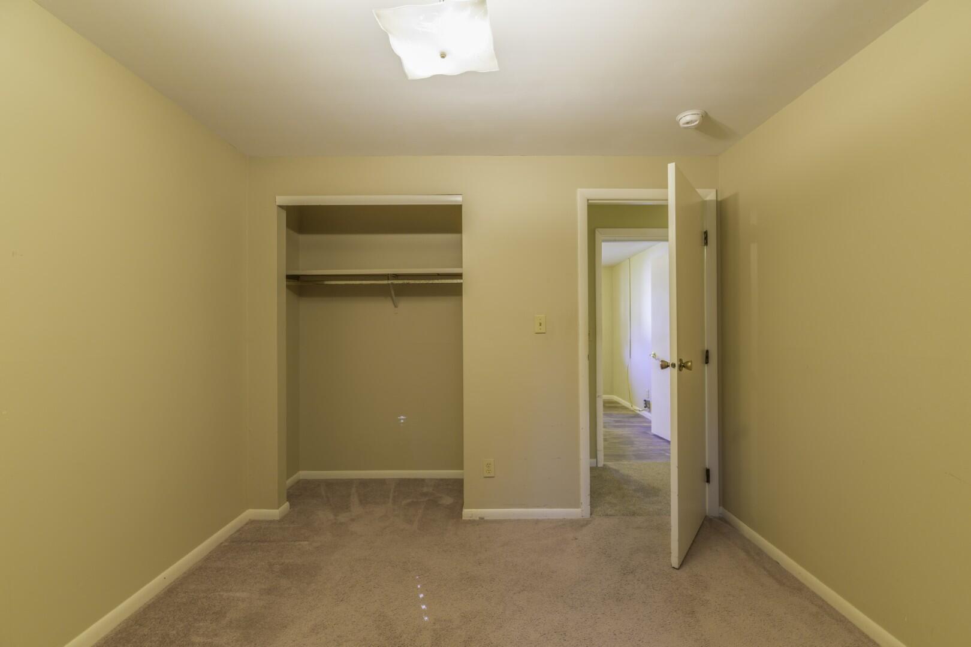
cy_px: 324
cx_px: 486
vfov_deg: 77.3
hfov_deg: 100.4
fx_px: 405
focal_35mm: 15
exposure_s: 1/3
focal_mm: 15
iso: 100
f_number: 5.6
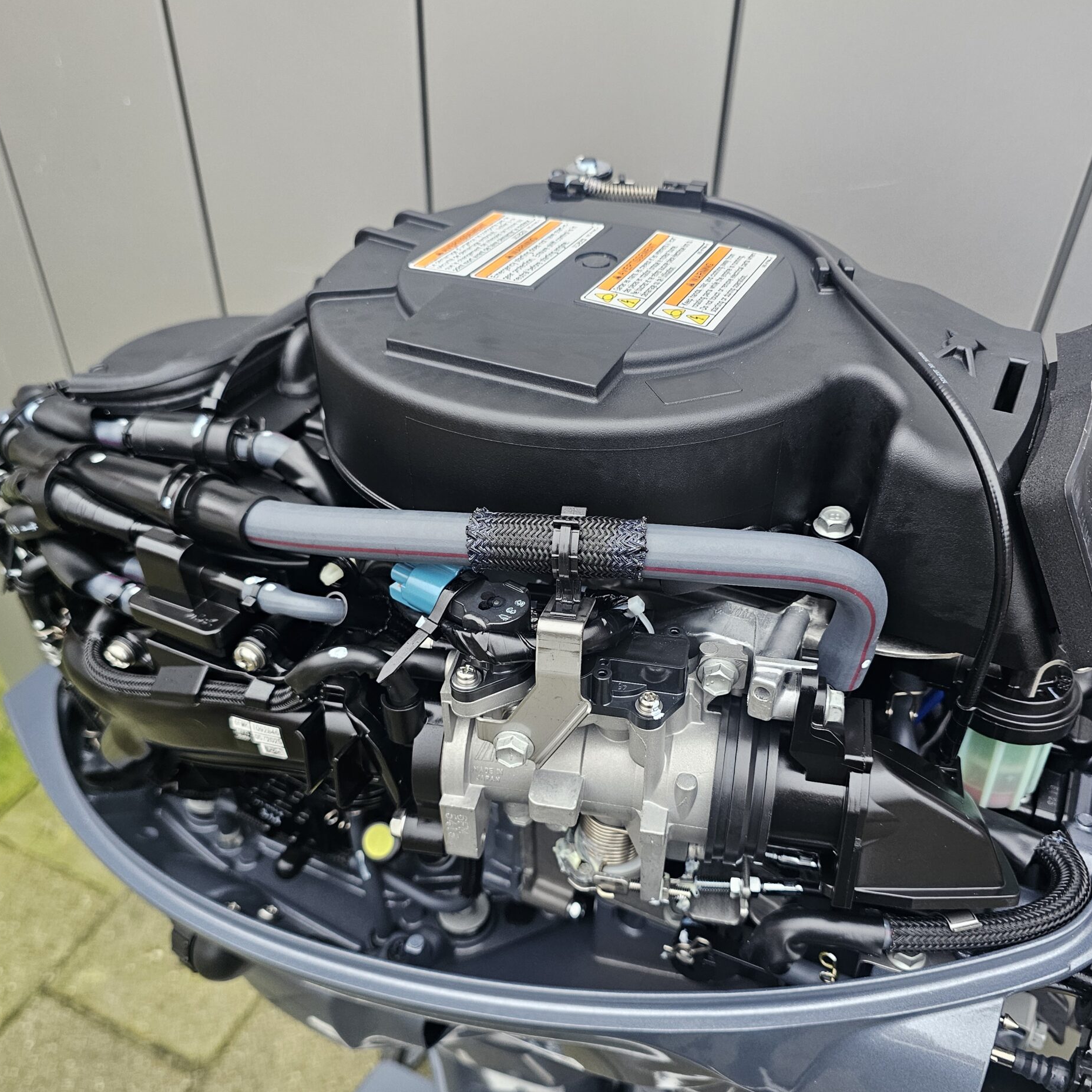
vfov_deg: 57.1
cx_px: 556
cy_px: 627
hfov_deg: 57.3
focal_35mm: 28
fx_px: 999
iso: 250
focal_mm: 6.3
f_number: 1.7
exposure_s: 1/100
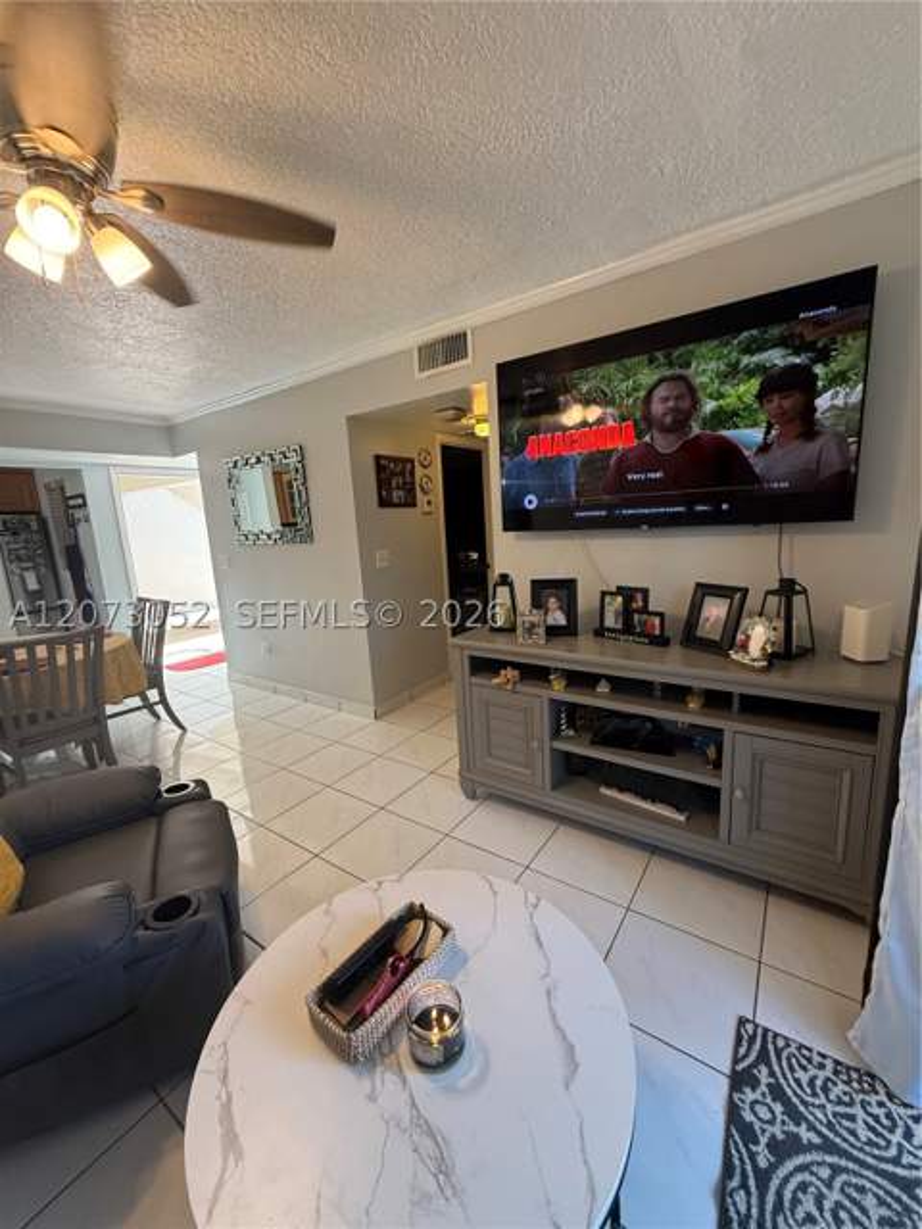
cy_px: 614
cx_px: 461
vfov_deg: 102.1
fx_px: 497
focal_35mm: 14
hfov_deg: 85.7
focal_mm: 2.22
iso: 320
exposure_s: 1/120
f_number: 2.2
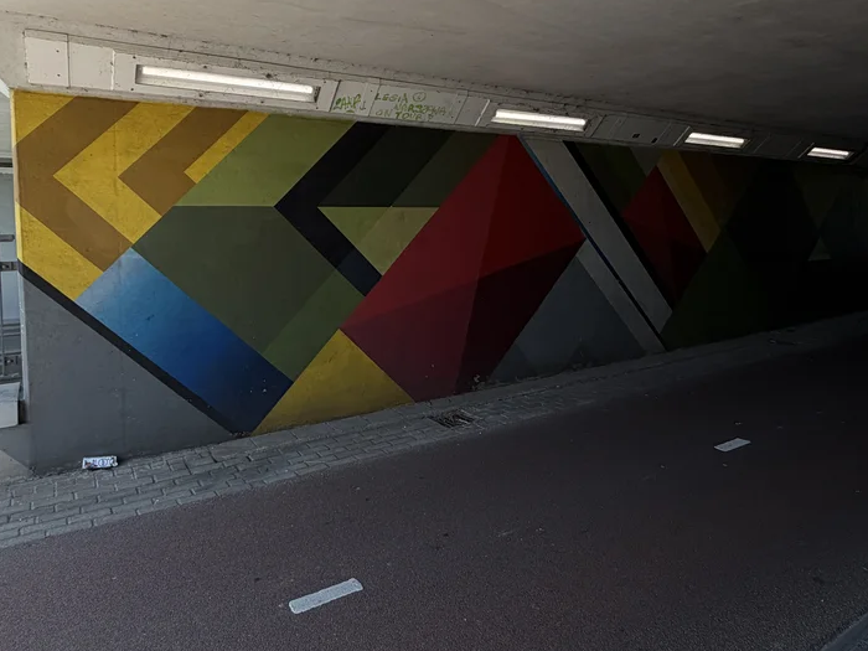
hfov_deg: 71.6
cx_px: 440
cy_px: 254
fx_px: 602
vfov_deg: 56.3
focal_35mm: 24
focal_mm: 2.22
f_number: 2.2
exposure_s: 1/502
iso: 64
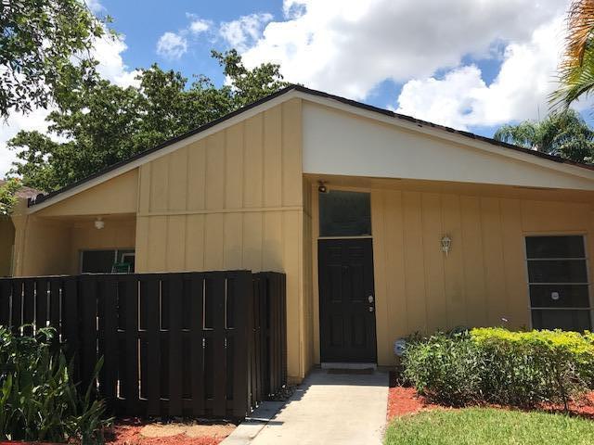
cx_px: 297
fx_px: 480
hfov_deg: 63.4
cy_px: 222
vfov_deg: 49.7
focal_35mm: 28
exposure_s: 1/2083
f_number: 1.8
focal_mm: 3.99
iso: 20
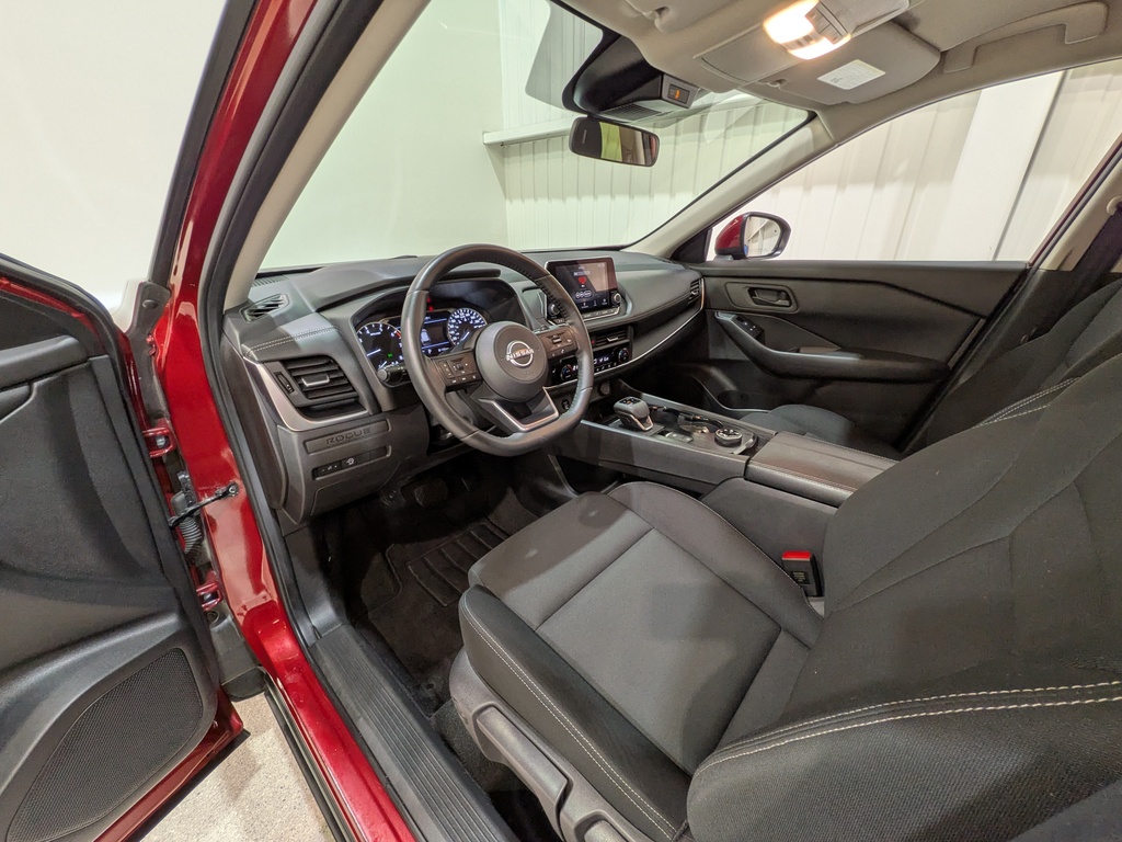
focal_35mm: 14
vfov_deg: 85.7
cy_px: 421
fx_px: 454
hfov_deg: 102.1
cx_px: 561
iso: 89
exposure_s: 1/40
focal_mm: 1.83
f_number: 2.2
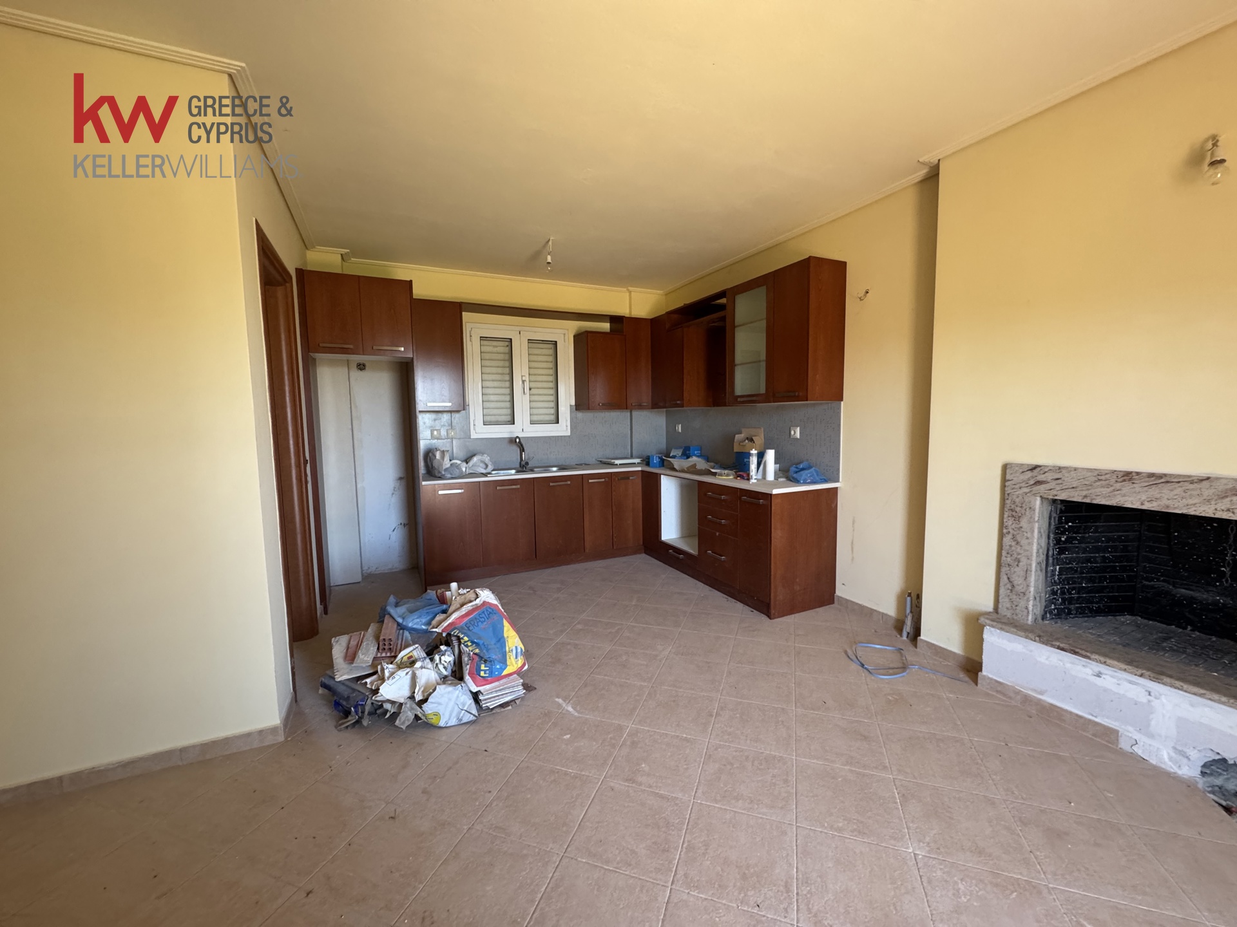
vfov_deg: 85.7
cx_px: 618
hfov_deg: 102.1
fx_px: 500
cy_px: 464
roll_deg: +1.3
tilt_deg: -4.6
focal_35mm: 14
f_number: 2.2
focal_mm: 2.22
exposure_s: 1/93
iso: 320
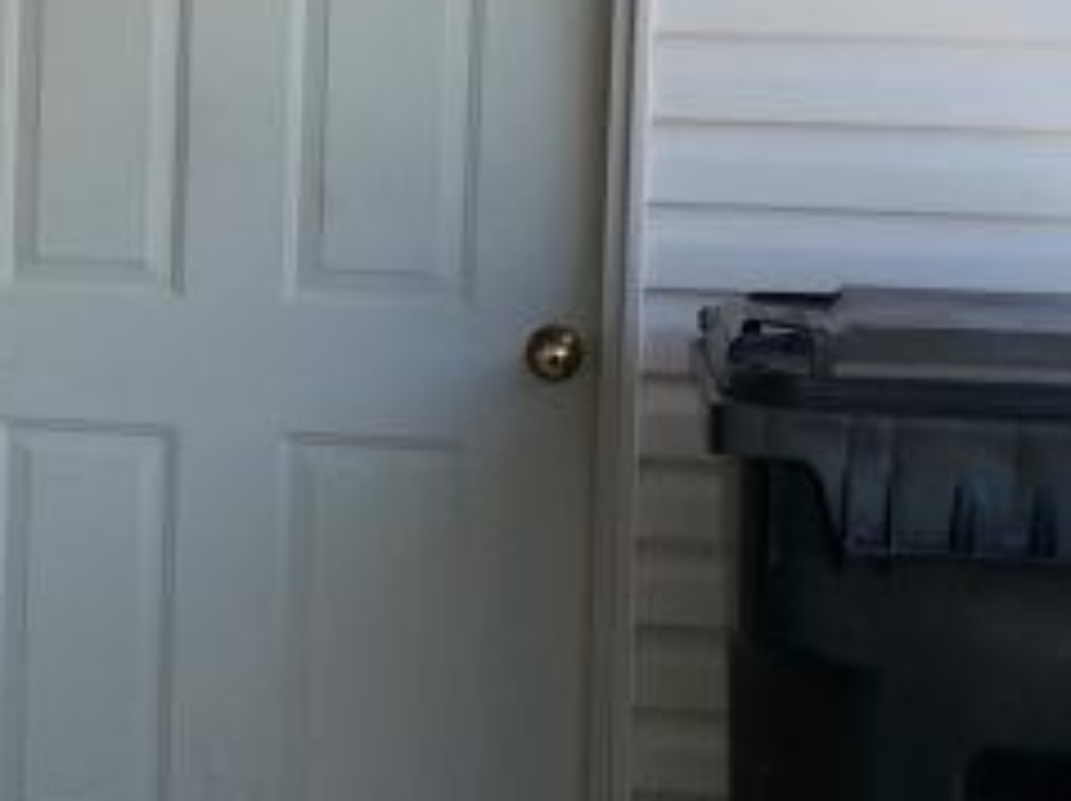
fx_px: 3864
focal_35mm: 125
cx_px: -562
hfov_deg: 14.6
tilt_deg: -2.3
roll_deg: -1.6
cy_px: 162
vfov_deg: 11.8
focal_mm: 4.15
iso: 32
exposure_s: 1/262
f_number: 2.2
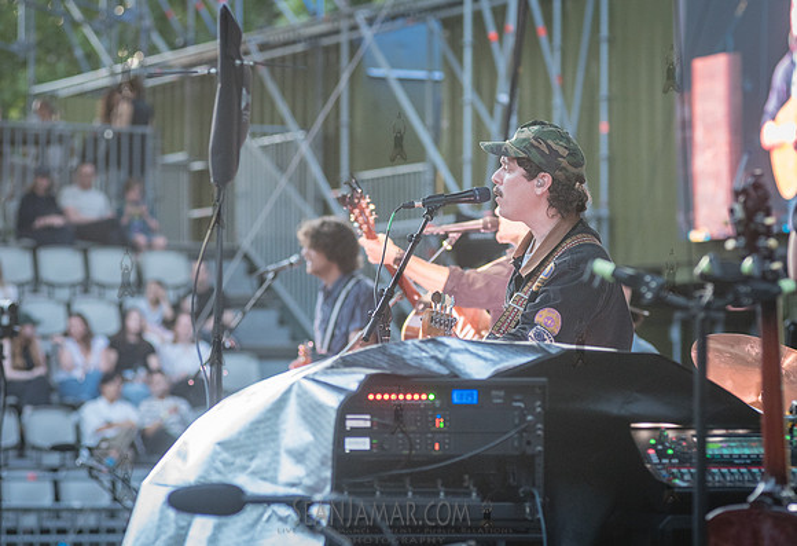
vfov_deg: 8.0
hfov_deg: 11.7
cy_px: 215
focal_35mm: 174
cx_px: 465
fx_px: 3879
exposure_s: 1/320
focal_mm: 135
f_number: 4
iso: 2500
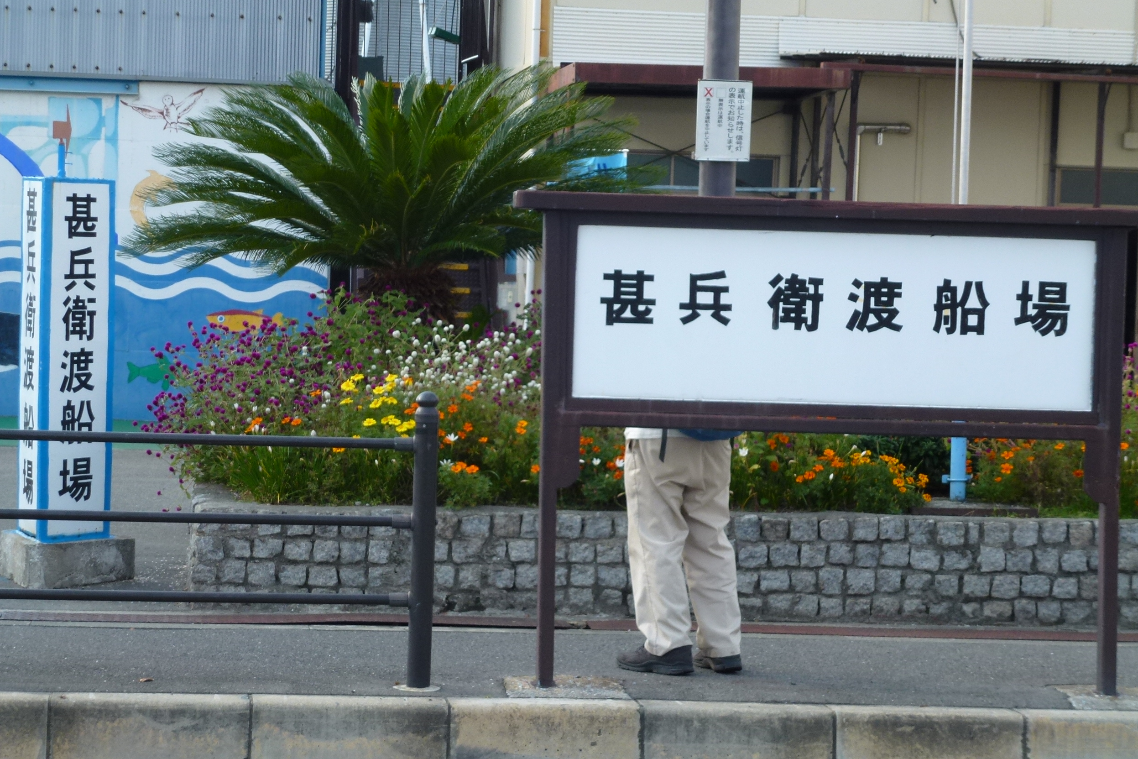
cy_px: 409
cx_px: 569
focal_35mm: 95
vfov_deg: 14.4
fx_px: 3003
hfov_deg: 21.5
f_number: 4.9
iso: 100
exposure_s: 1/125
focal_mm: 16
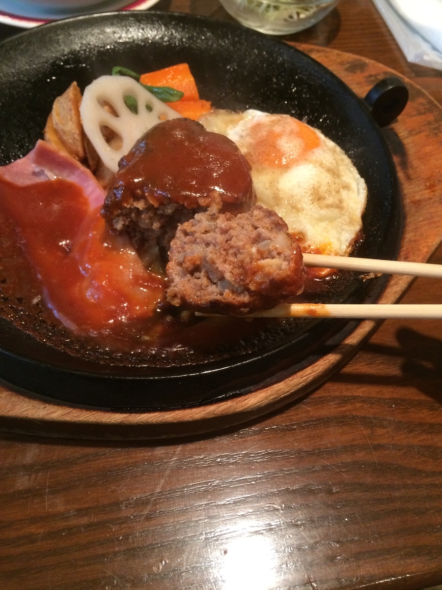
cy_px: 295
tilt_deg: -58.6
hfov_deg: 48.2
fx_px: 494
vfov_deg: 61.7
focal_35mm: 29
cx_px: 221
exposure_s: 1/24
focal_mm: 4.15
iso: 250
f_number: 2.2
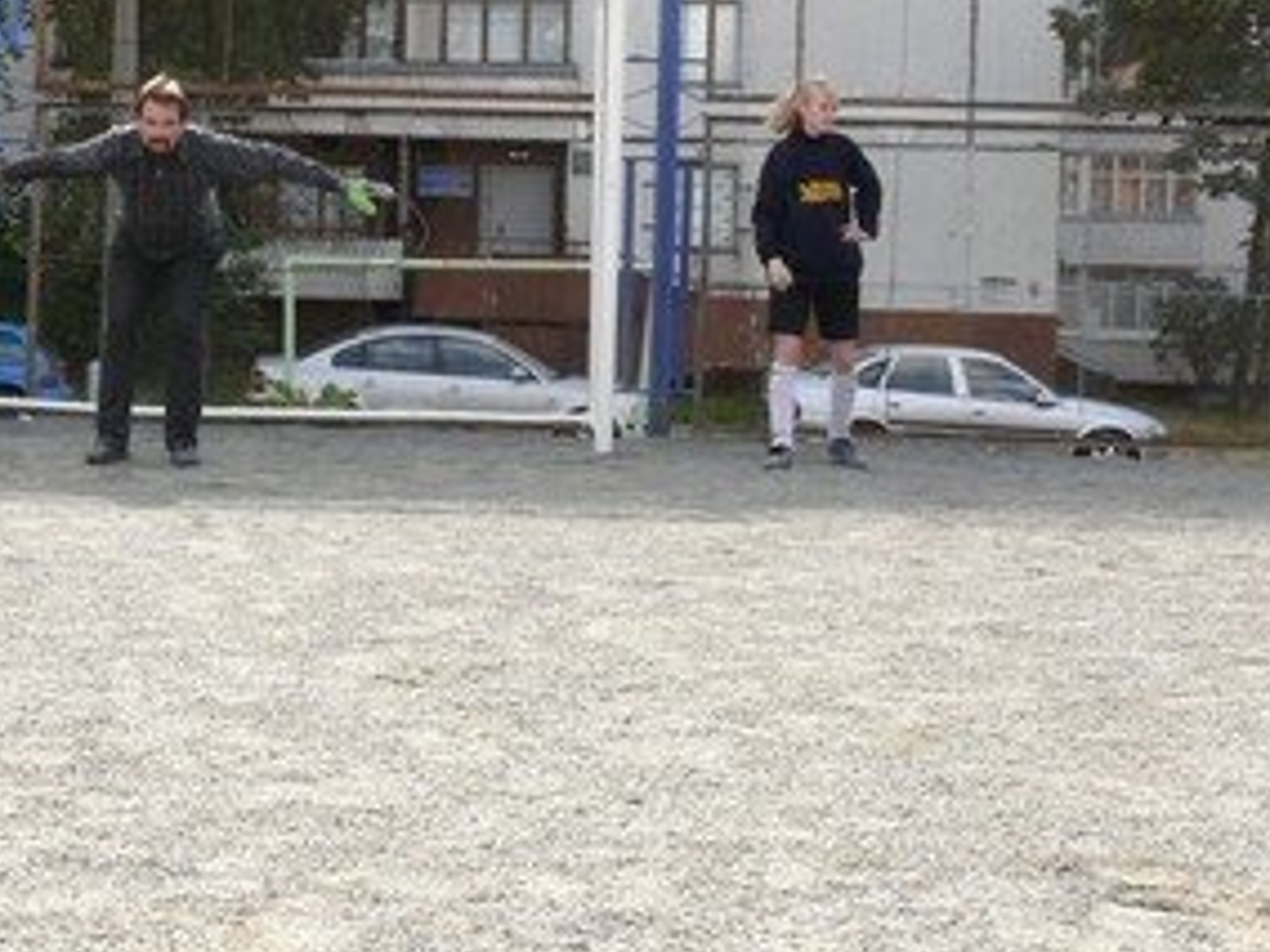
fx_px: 2531
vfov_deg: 21.3
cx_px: 157
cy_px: 429
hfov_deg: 27.3
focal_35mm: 69
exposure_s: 1/200
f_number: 5.6
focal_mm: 7.4
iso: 200
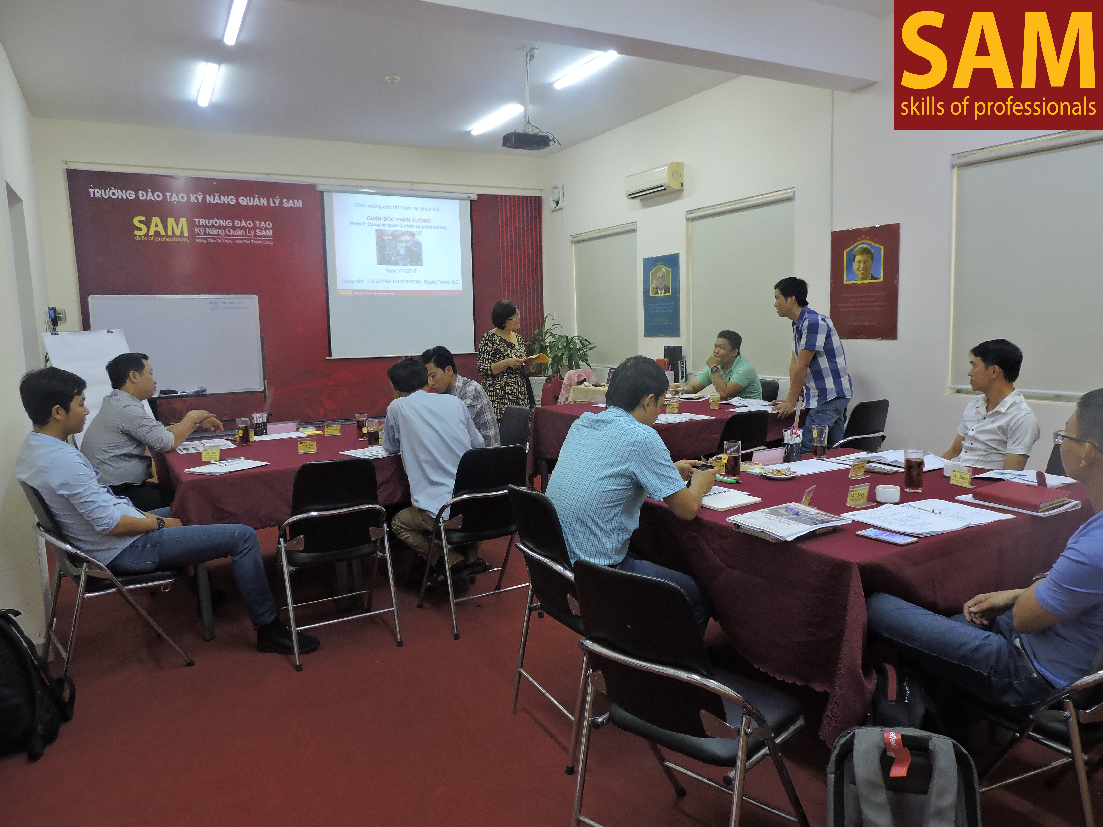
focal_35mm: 24
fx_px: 765
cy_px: 414
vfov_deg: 56.8
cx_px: 552
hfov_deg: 71.6
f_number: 3
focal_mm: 4.3
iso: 320
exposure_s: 1/30
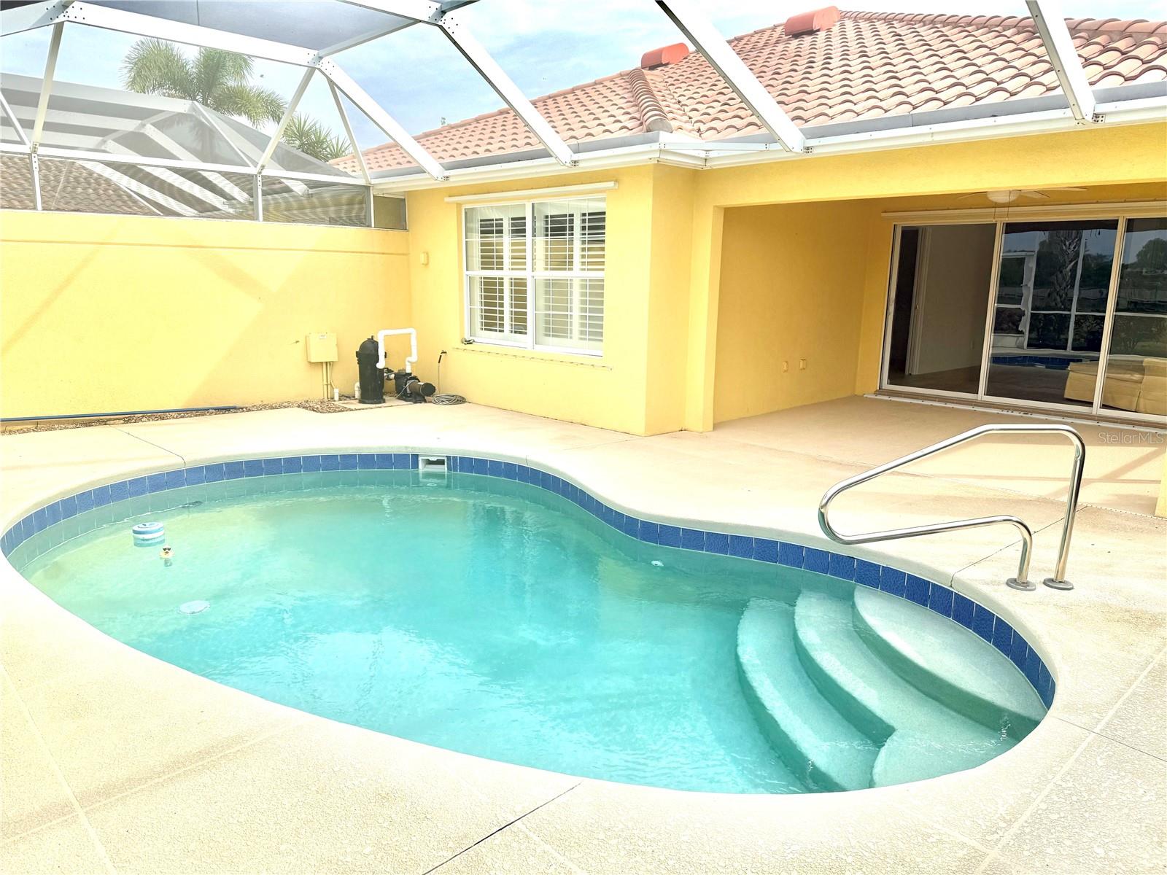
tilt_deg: -11.6
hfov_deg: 71.6
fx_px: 809
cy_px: 438
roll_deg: -1.0
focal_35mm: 24
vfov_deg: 56.8
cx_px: 584
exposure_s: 1/2110
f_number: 1.78
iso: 80
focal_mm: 6.76
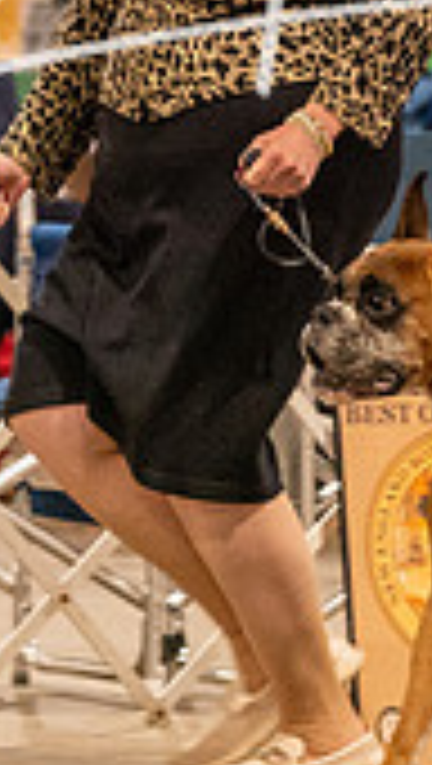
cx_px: 306
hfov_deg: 2.4
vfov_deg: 4.2
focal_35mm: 511
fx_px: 10375
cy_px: 209
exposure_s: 1/250
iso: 6400
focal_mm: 143
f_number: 3.5
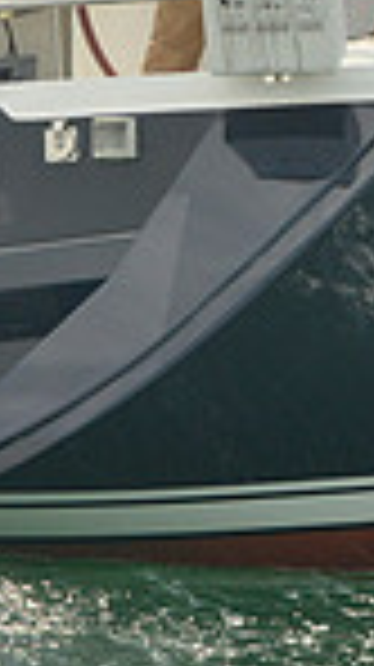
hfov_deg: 3.7
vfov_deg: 6.5
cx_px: 248
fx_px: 5814
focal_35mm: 329
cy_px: -25
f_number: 10
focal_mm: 80
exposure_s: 1/1250
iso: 560
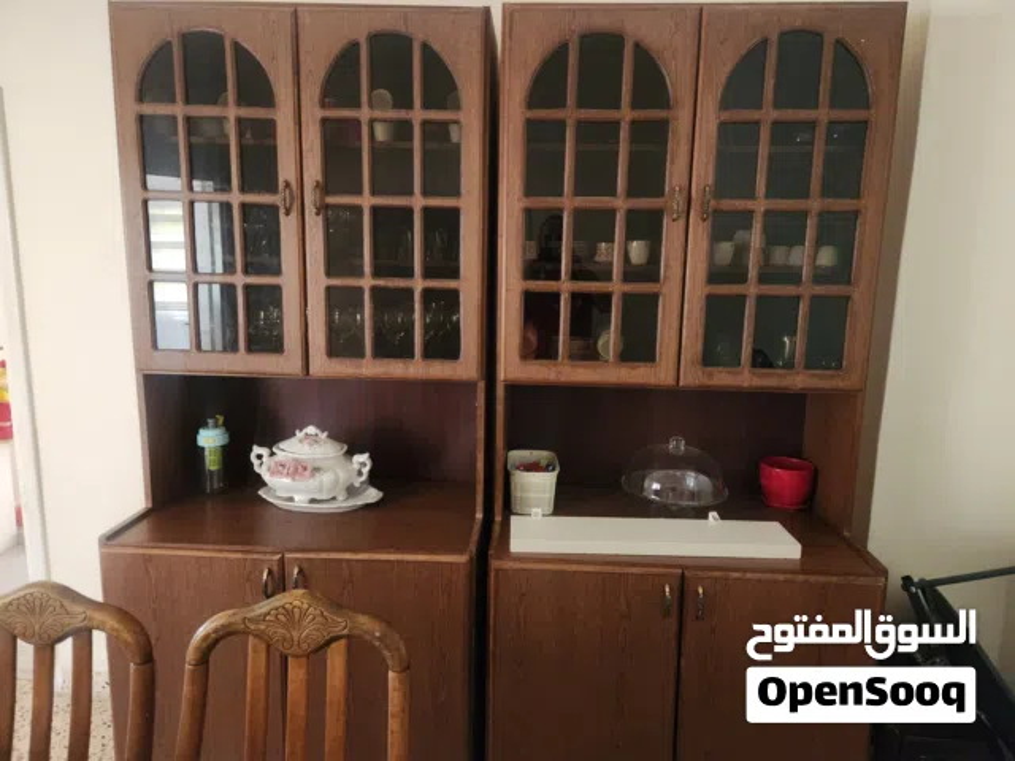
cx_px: 508
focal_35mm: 23
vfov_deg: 58.9
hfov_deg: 73.9
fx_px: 674
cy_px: 380
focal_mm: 5.4
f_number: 1.8
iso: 1250
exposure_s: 1/11
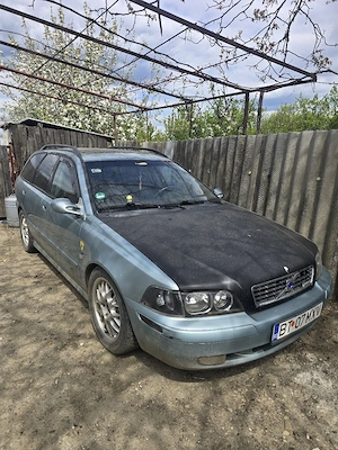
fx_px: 299
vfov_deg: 73.9
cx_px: 169
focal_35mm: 23
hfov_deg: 58.9
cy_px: 225
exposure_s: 1/714
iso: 12
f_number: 1.7
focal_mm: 6.3
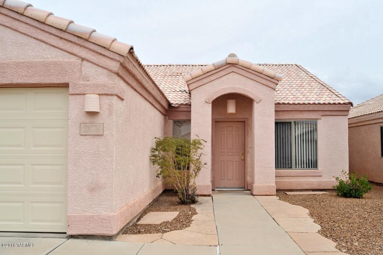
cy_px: 128
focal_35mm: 35
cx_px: 192
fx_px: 372
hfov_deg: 54.5
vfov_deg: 37.8
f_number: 13
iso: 320
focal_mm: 35
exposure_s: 1/320
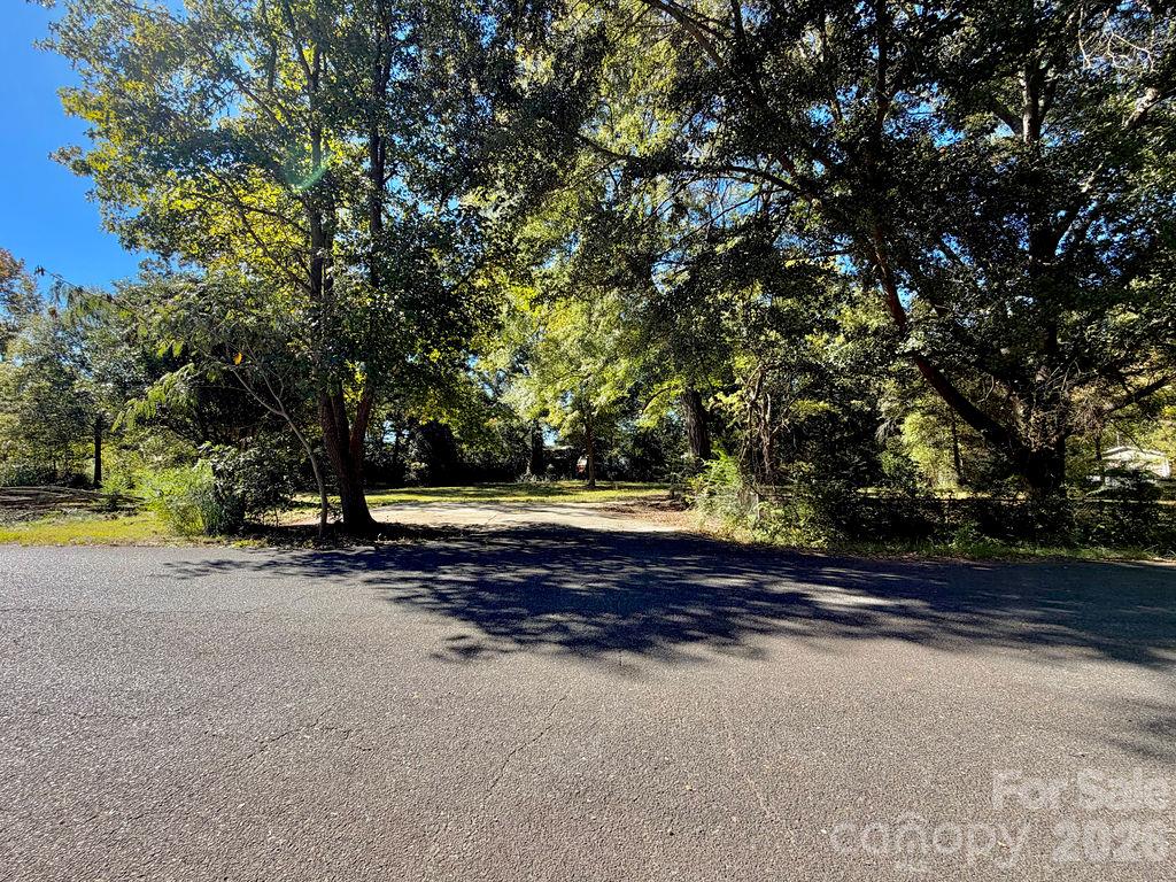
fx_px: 476
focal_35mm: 14
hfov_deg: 102.1
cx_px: 588
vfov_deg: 85.7
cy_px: 441
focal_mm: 2.22
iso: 50
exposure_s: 1/502
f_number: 2.2
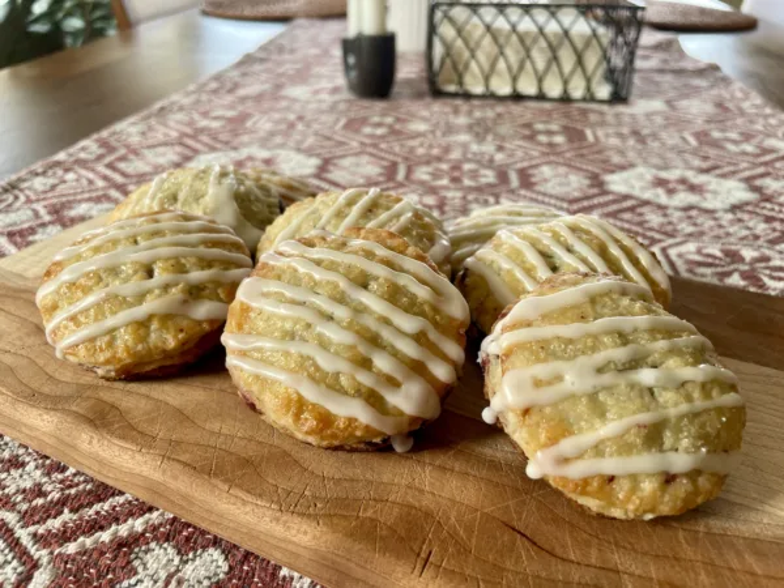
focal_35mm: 26
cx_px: 392
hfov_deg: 67.3
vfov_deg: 53.1
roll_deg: -0.3
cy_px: 294
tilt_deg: -30.9
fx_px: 589
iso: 64
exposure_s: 1/121
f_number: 1.6
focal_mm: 4.2
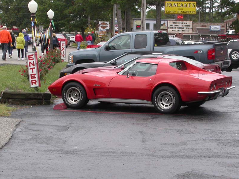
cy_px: 94
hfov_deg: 16.1
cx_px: 127
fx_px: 842
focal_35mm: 122
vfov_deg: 12.1
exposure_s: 1/205
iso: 100
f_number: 4.4
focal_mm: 19.8
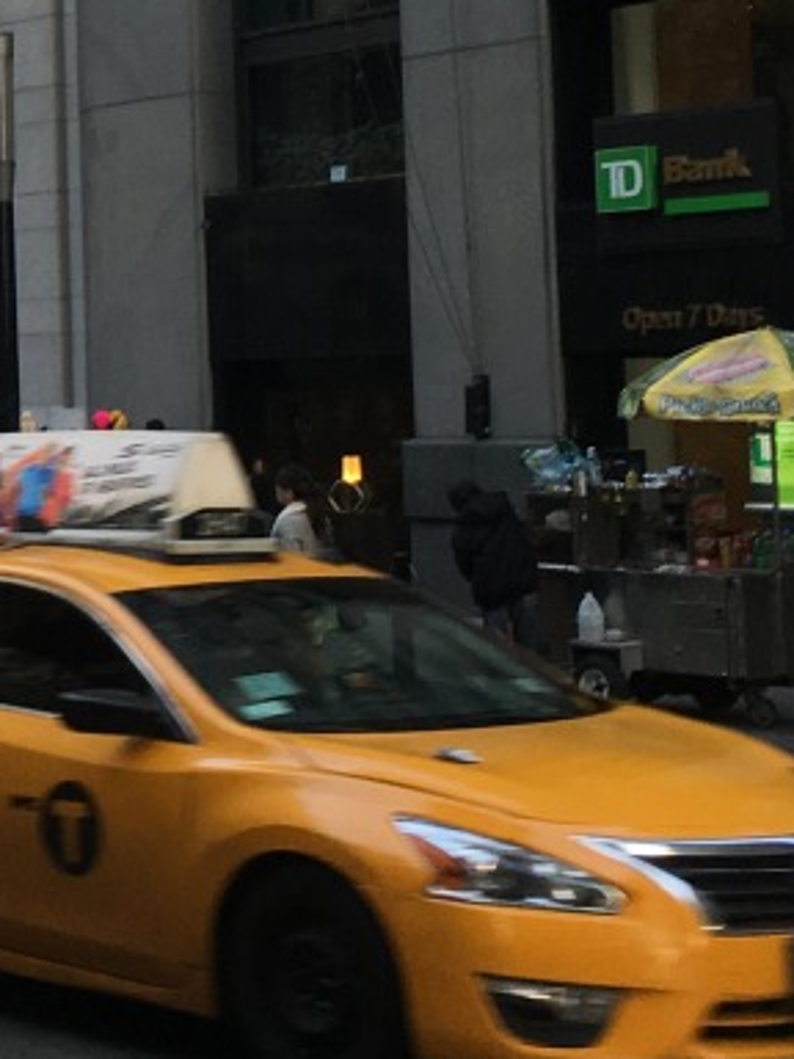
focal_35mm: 103
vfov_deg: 18.8
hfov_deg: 13.4
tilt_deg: +6.3
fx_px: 3150
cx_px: -438
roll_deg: +2.0
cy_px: 125
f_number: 2.2
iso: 32
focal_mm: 4.15
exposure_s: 1/60
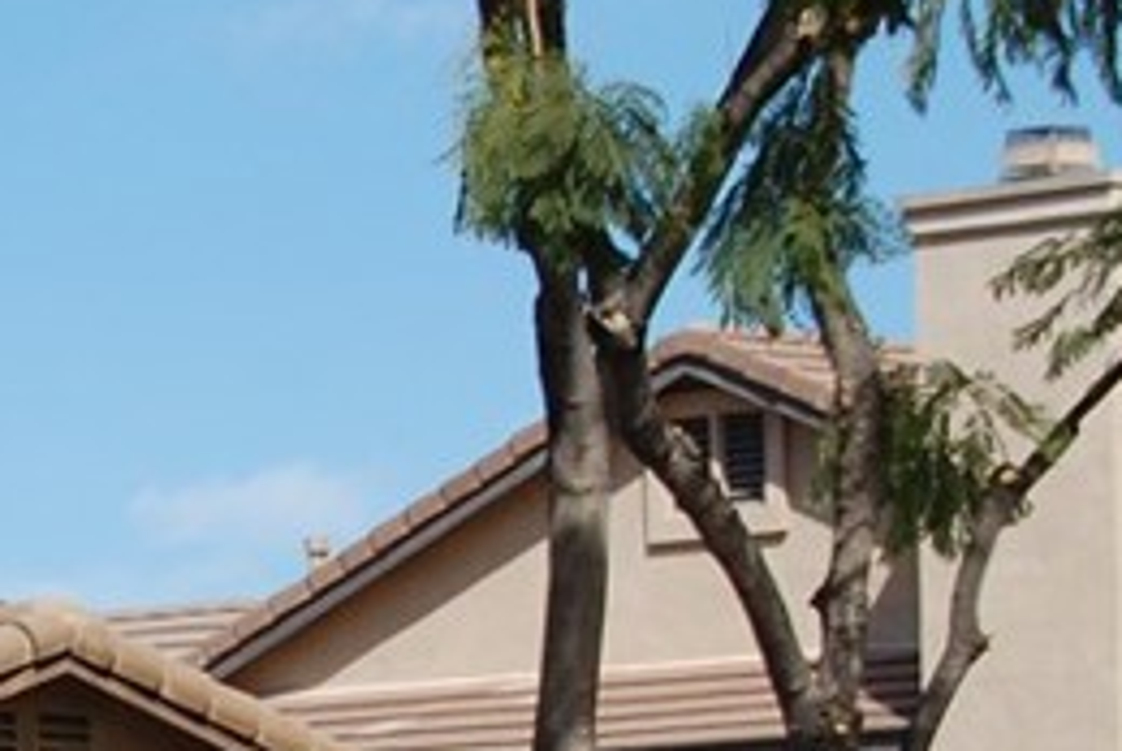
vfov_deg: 4.2
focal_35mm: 324
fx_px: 10108
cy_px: 1368
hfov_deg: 6.2
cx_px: -915
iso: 200
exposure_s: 1/400
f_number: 10
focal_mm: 55
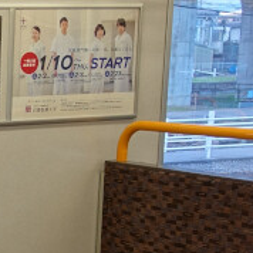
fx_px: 852
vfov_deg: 16.7
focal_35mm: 103
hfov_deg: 14.0
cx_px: -267
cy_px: 210
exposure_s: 1/30
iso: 125
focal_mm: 8.8
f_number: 2.2
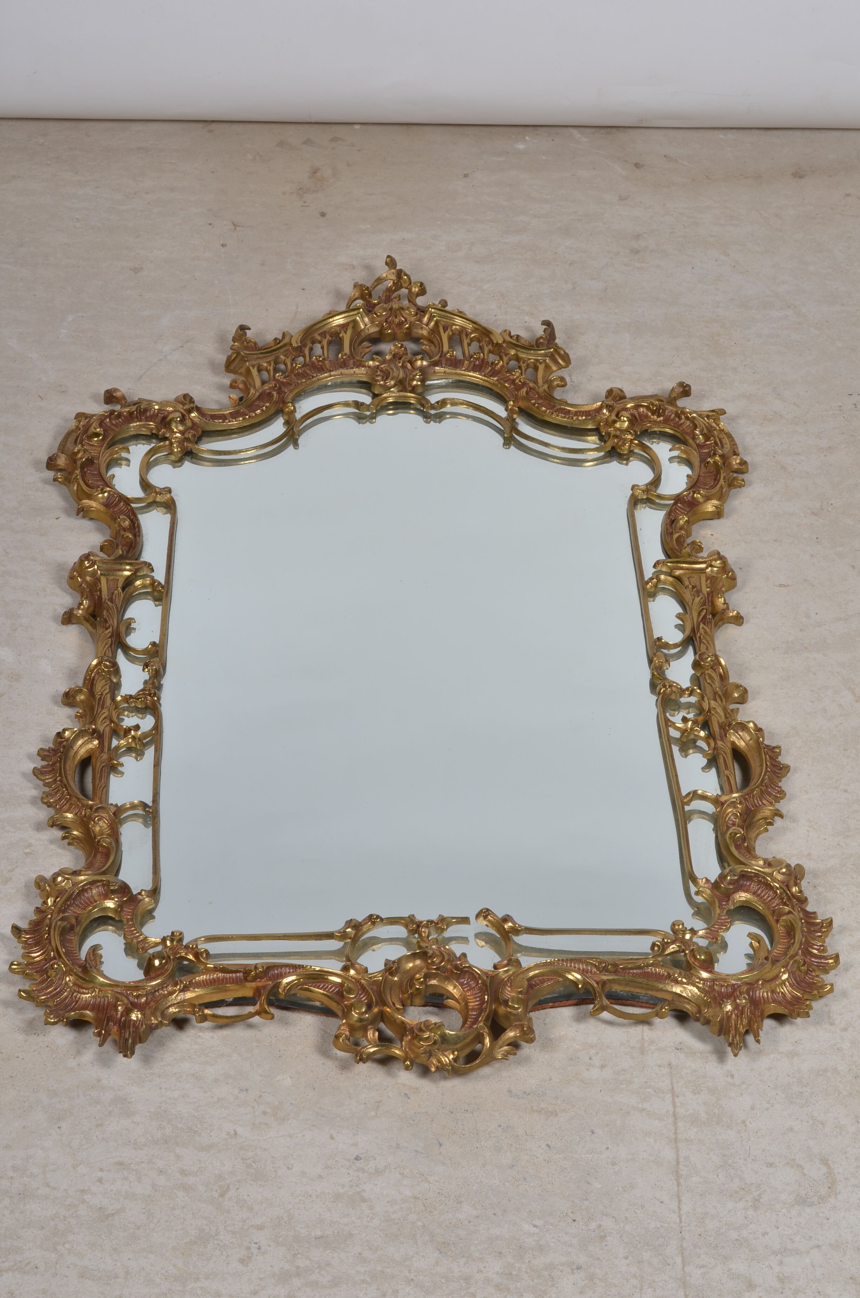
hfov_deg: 18.1
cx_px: 430
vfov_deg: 27.0
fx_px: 2699
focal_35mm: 75
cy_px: 649
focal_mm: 50
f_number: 14
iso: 100
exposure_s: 1/125
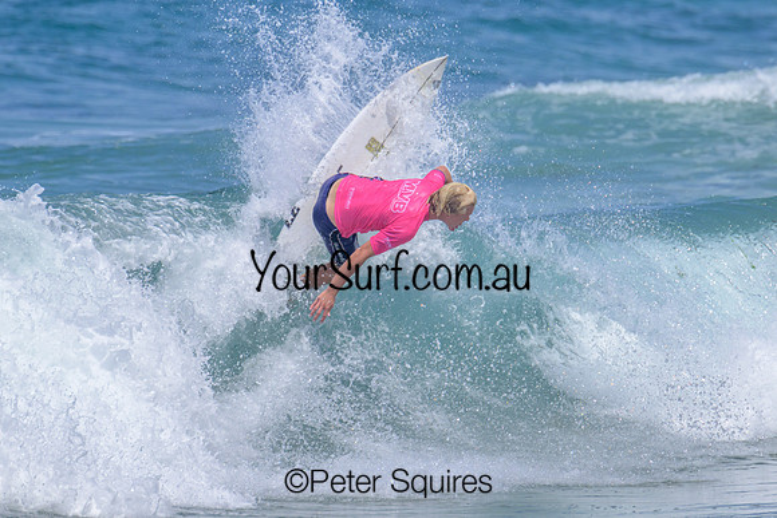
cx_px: 466
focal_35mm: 1004
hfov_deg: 2.1
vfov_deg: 1.4
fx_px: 21680
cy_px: 228
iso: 720
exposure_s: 1/2000
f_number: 11
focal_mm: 800
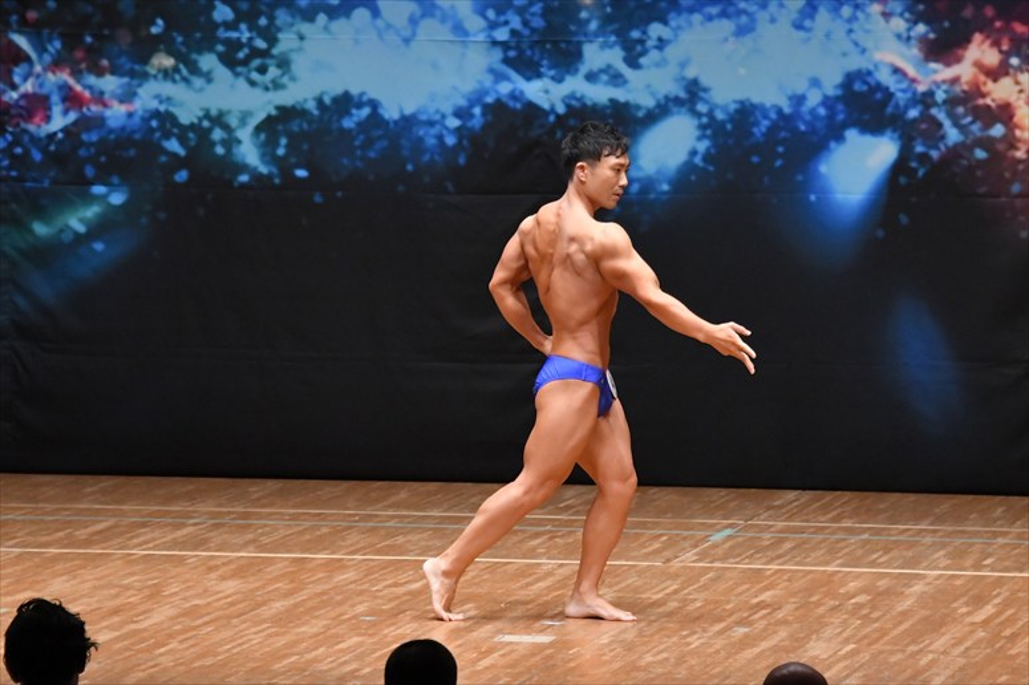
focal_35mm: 255
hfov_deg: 8.1
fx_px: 7285
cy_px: 342
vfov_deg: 5.4
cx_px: 514
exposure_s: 1/400
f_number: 5.6
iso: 6400
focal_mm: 170
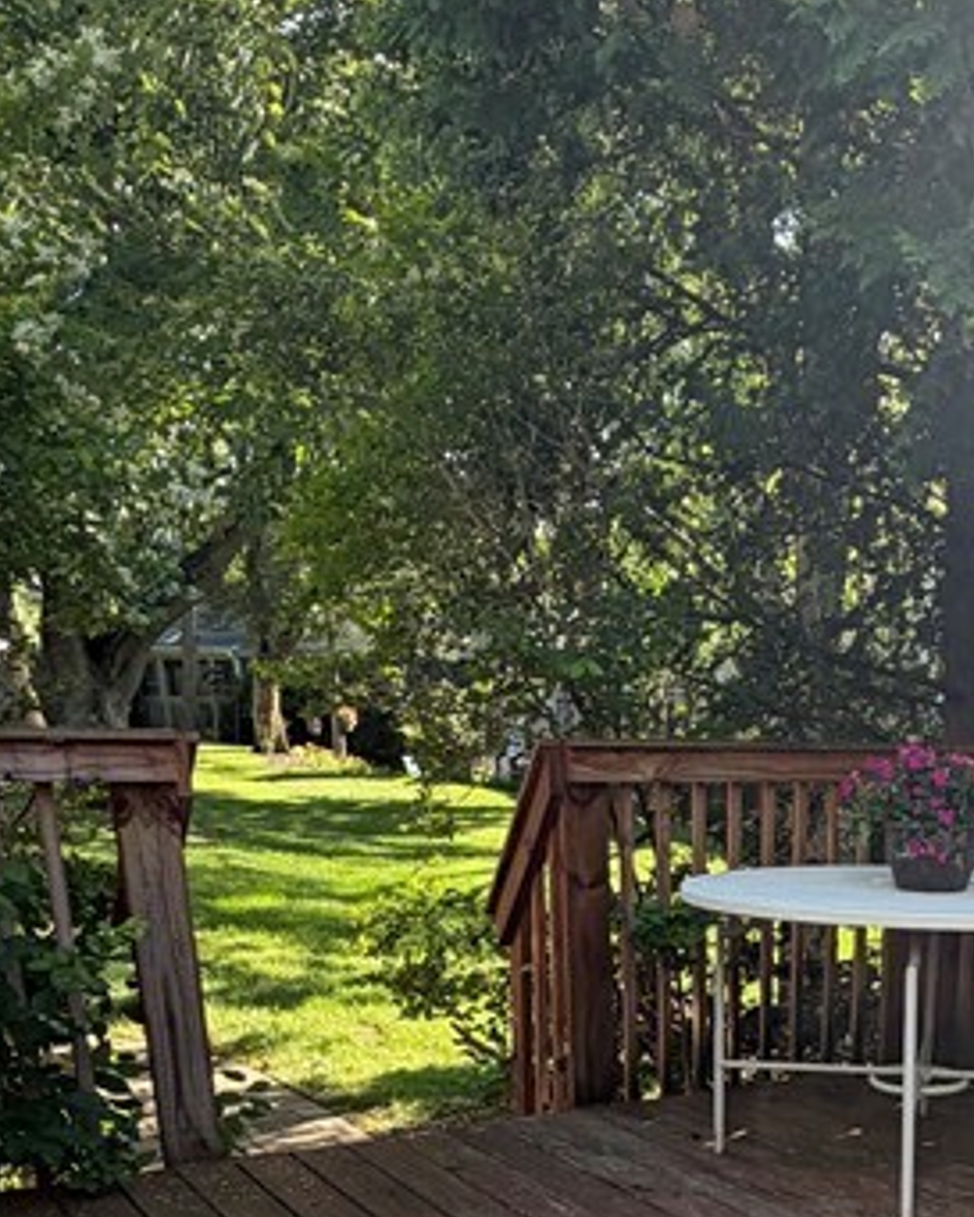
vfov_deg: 38.7
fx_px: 1477
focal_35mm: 41
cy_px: 1267
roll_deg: -1.3
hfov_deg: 35.1
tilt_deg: -19.8
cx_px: 803
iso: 50
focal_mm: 2.22
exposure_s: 1/171
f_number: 2.2
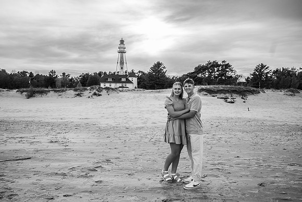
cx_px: 151
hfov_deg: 67.4
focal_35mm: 27
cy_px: 101
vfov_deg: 48.0
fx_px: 227
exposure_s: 1/1600
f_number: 3.2
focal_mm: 27
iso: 200
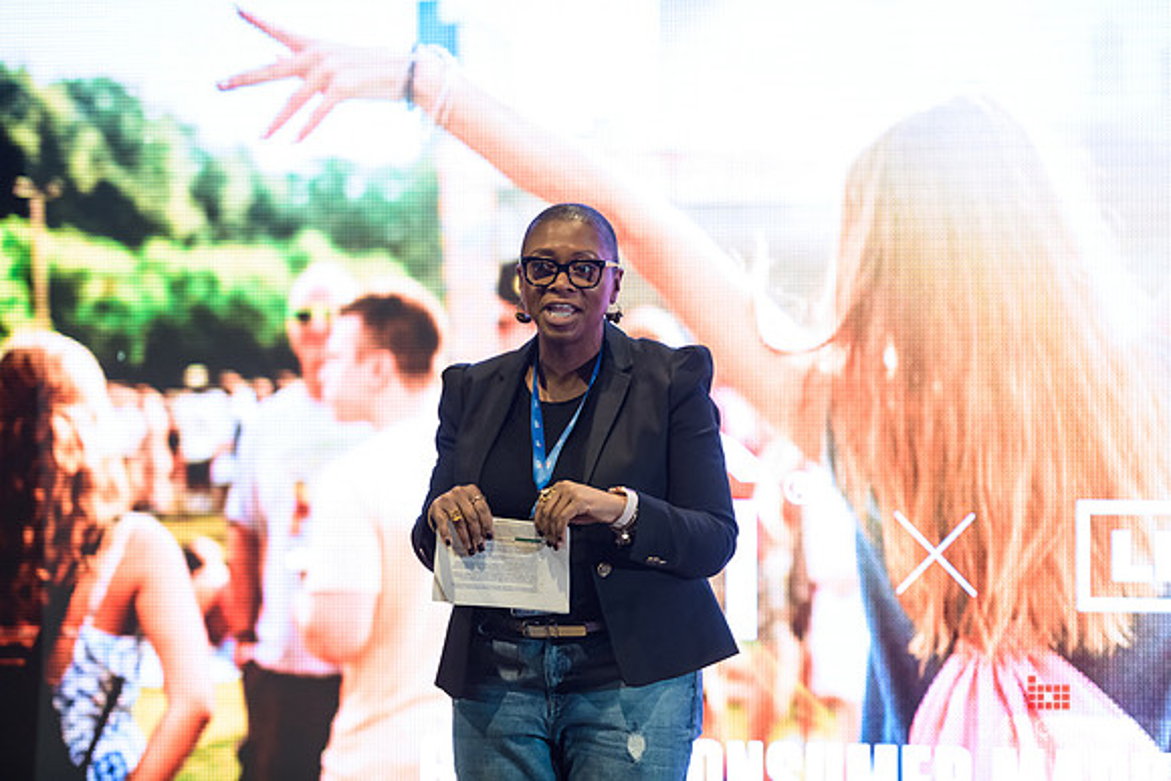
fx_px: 4880
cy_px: 390
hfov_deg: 13.7
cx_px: 586
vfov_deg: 9.2
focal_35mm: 150
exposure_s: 1/200
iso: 1600
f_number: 3.2
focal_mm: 150
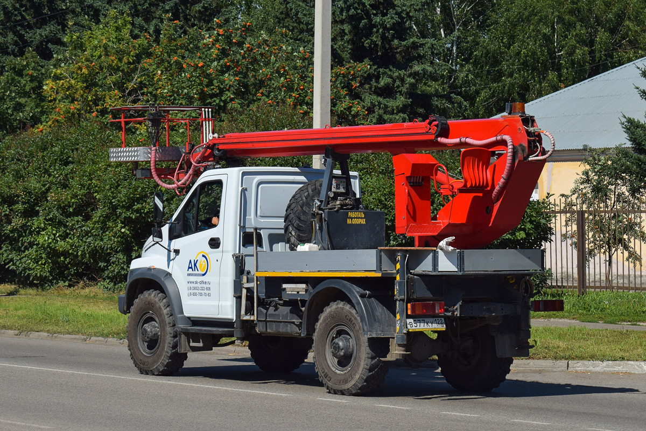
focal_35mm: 82
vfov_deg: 16.6
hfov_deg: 24.6
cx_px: 323
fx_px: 1480
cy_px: 216
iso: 200
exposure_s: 1/1250
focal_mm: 55
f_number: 7.1
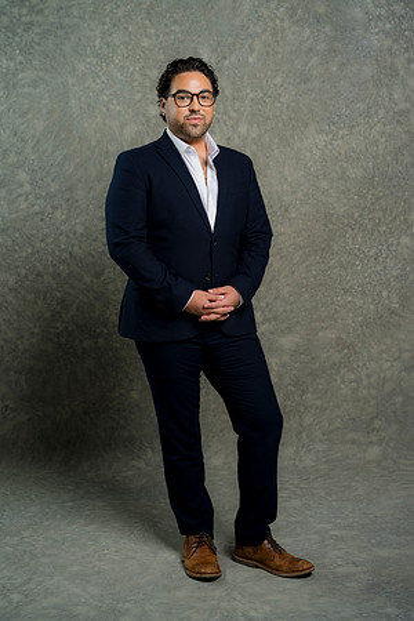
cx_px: 207
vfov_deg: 36.2
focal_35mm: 55
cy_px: 310
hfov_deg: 24.6
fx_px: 949
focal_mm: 55
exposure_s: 1/160
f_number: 4
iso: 125
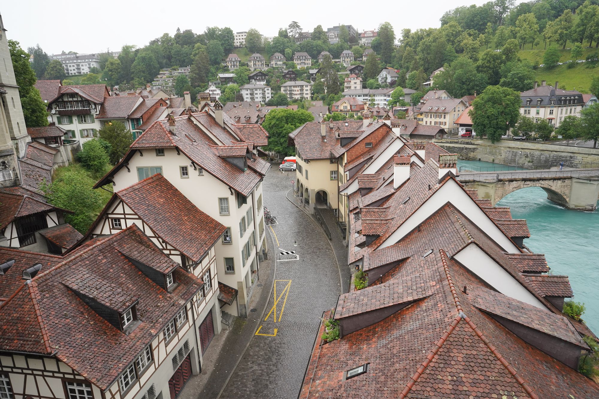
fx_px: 399
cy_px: 200
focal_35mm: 24
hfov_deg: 73.7
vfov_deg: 53.1
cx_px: 300
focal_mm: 24
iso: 800
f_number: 10
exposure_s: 1/100
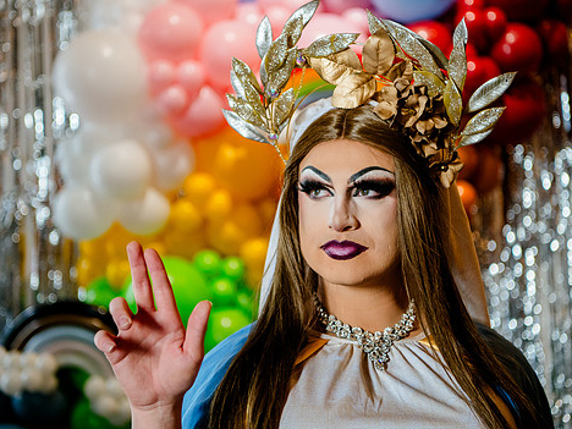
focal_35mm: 77
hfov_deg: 25.3
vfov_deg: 19.1
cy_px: 192
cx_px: 269
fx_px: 1272
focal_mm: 62
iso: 2500
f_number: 3.2
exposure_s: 1/200
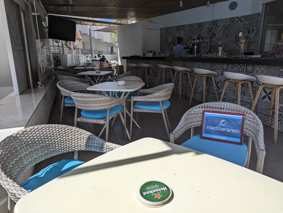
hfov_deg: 71.5
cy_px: 106
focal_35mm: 24
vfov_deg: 56.9
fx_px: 196
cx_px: 142
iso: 47
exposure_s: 1/3058
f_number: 1.85
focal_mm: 6.81
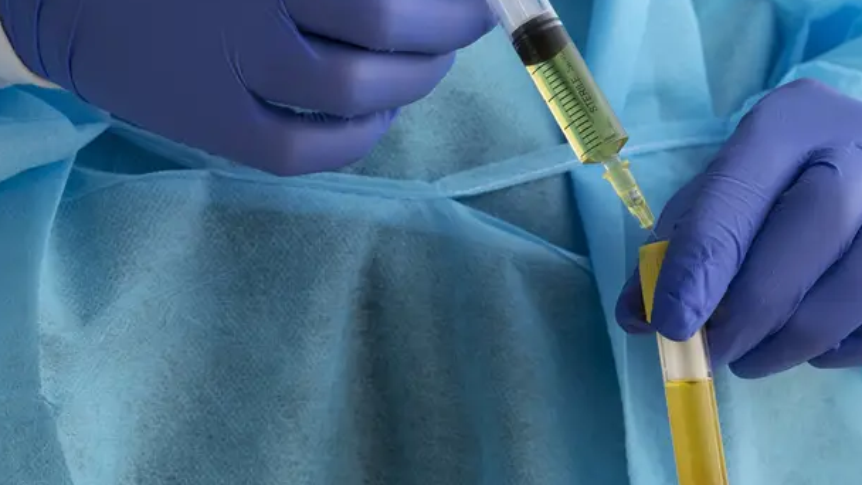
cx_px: 421
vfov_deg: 8.5
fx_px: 3246
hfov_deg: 15.1
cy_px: 211
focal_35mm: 142
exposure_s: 1/200
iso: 320
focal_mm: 55
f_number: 5.6
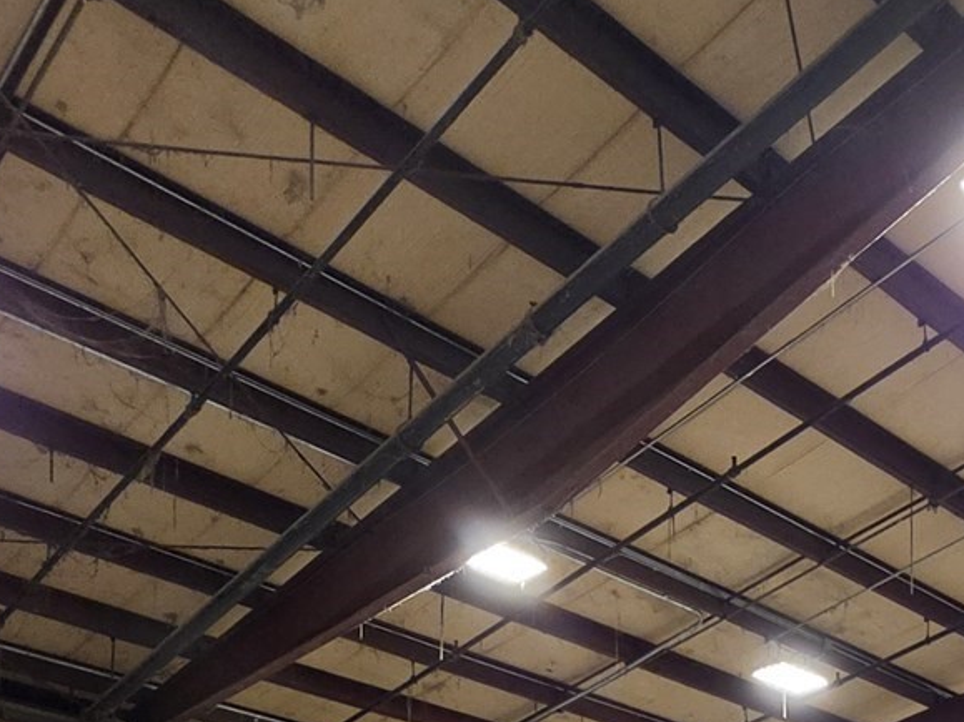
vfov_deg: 23.4
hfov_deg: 37.4
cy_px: 1156
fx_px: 1281
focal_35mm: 46
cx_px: 937
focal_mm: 2.2
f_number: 1.9
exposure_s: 1/60
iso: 320
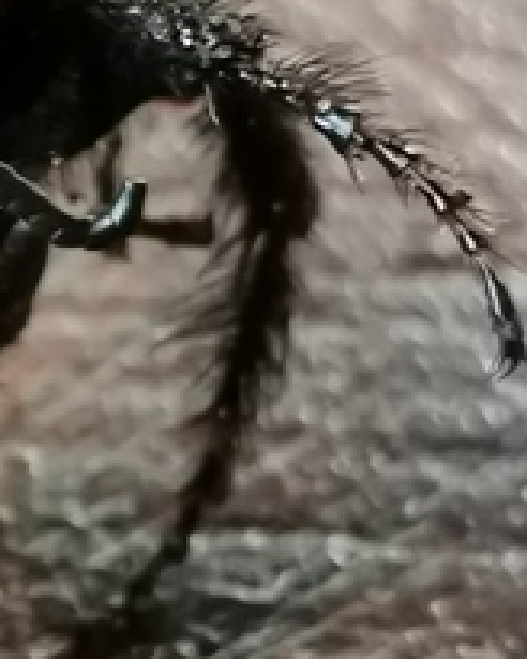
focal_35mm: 247
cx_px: -199
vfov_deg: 7.8
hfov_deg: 6.2
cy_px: 151
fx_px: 4816
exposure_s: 1/50
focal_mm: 4.75
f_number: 1.8
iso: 320
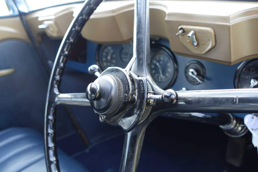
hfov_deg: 53.1
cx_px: 129
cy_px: 86
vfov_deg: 36.9
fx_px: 258
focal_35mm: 36
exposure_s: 1/60
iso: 125
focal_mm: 13.16
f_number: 2.8
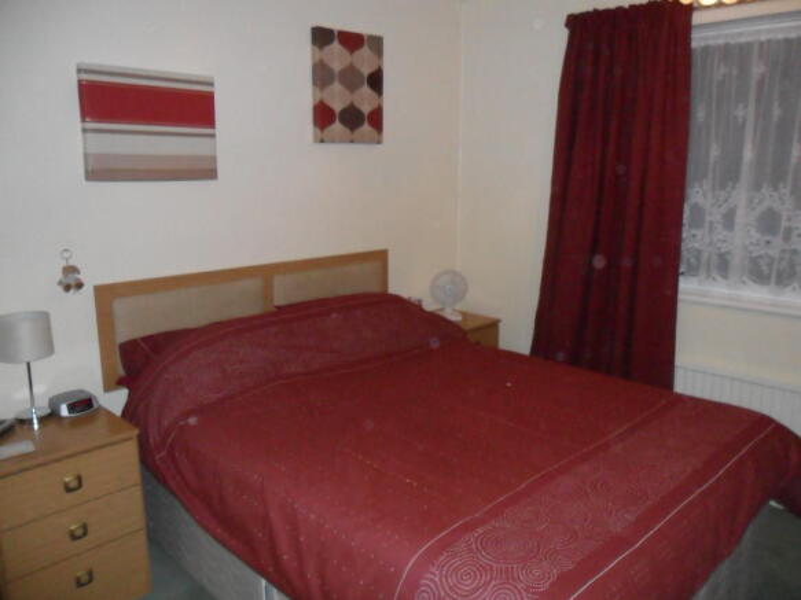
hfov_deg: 65.3
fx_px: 625
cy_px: 300
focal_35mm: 27
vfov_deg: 51.3
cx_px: 400
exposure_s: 1/45
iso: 400
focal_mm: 4.9
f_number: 3.5
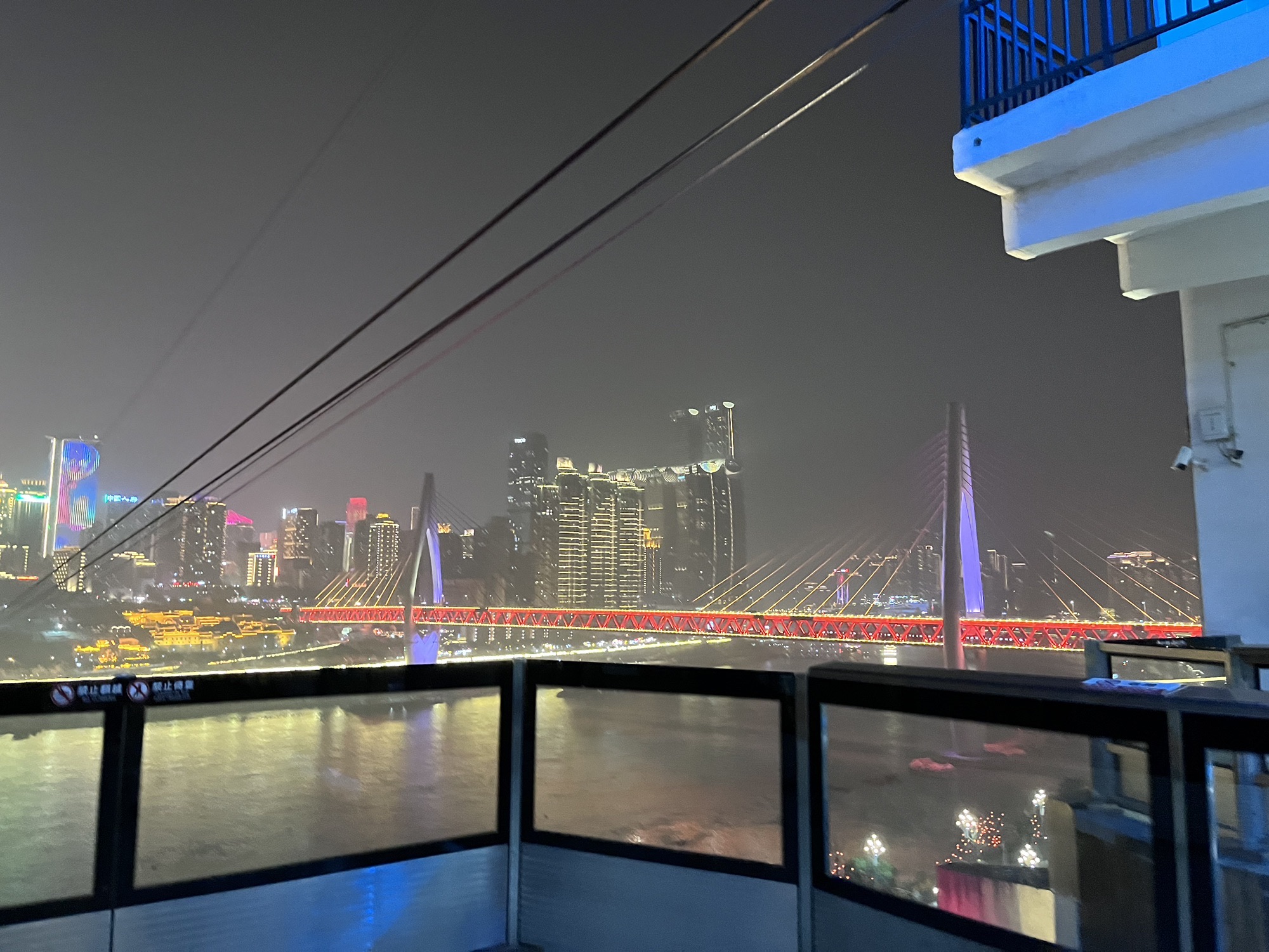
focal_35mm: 26
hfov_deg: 67.3
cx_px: 634
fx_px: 953
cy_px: 476
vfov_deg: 53.1
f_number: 1.6
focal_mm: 5.1
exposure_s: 1/33
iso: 640
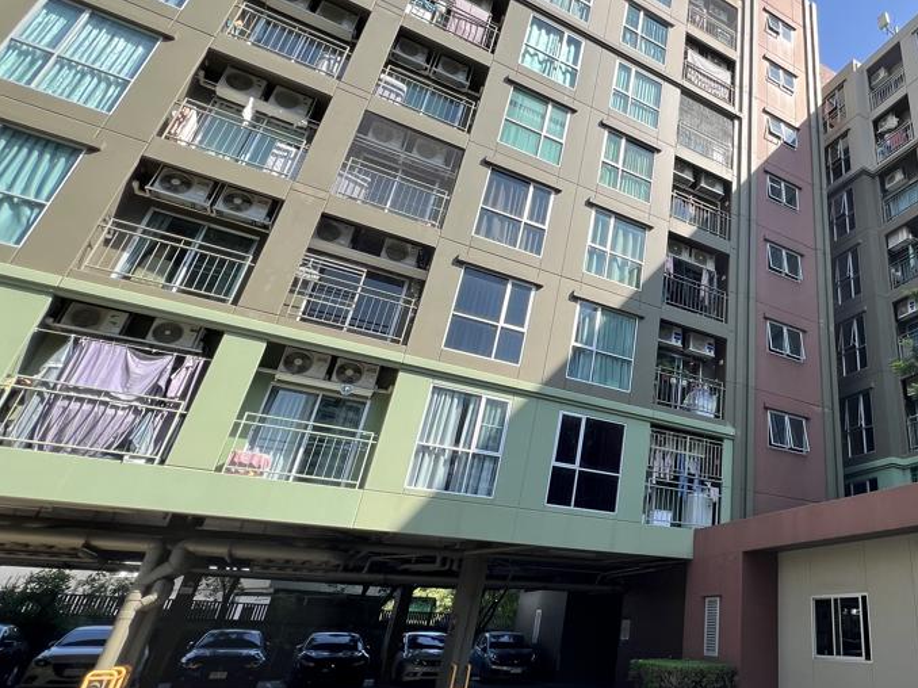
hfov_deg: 68.5
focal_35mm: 22
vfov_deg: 60.8
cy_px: 299
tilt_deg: +27.6
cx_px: 744
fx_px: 583
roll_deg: -0.7
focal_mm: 1.57
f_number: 1.8
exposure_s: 1/641
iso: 32
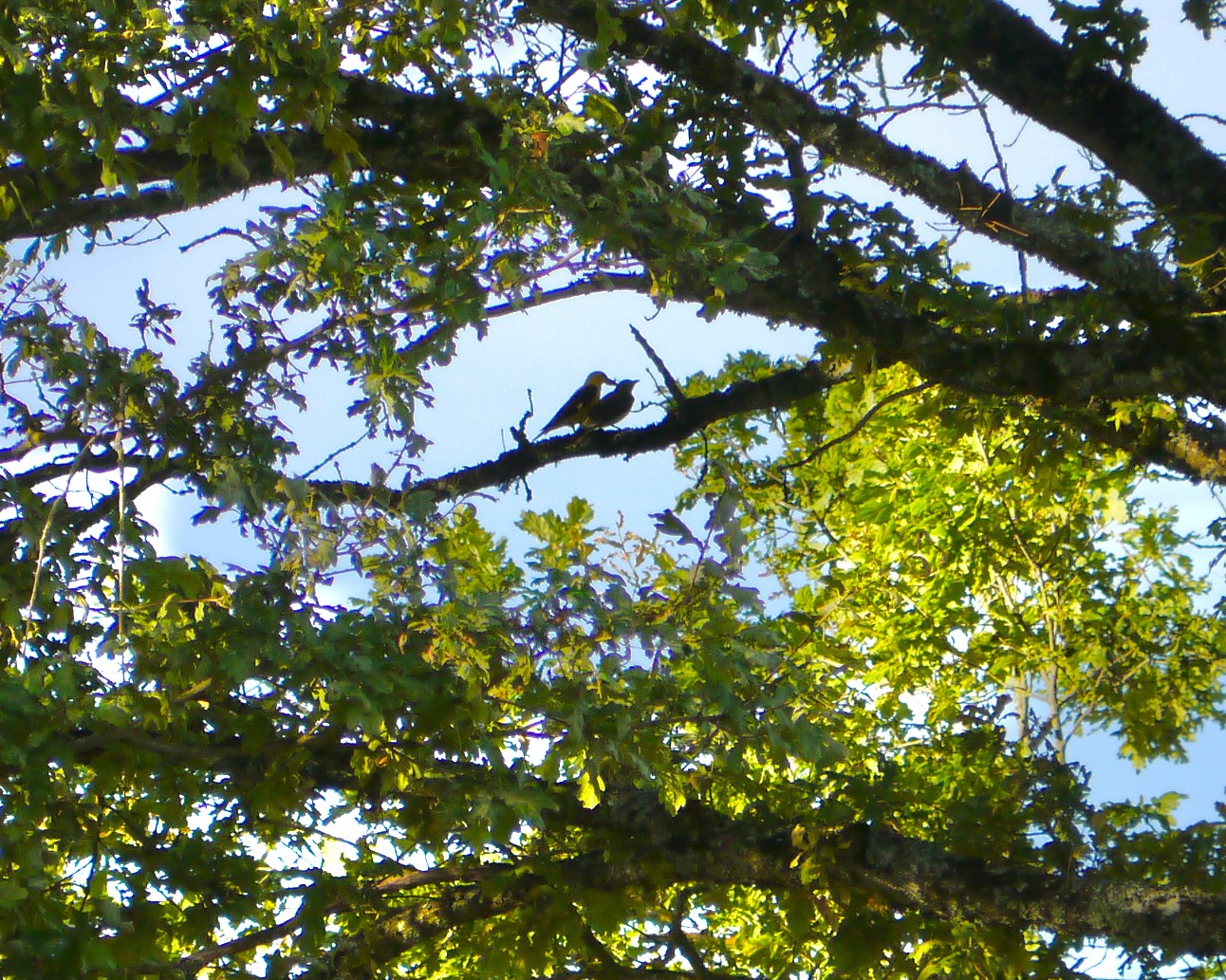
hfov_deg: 3.7
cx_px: 613
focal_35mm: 522
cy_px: 466
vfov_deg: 3.0
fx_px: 18936
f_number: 5.6
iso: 320
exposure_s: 1/500
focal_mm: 200
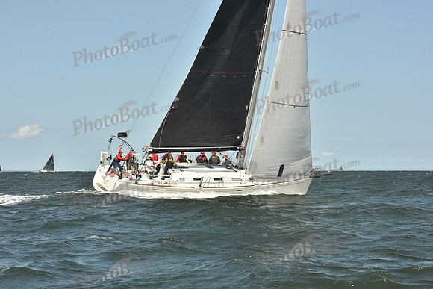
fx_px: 1143
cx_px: 216
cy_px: 144
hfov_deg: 21.5
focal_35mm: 95
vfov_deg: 14.4
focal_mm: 95
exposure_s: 1/800
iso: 250
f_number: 9
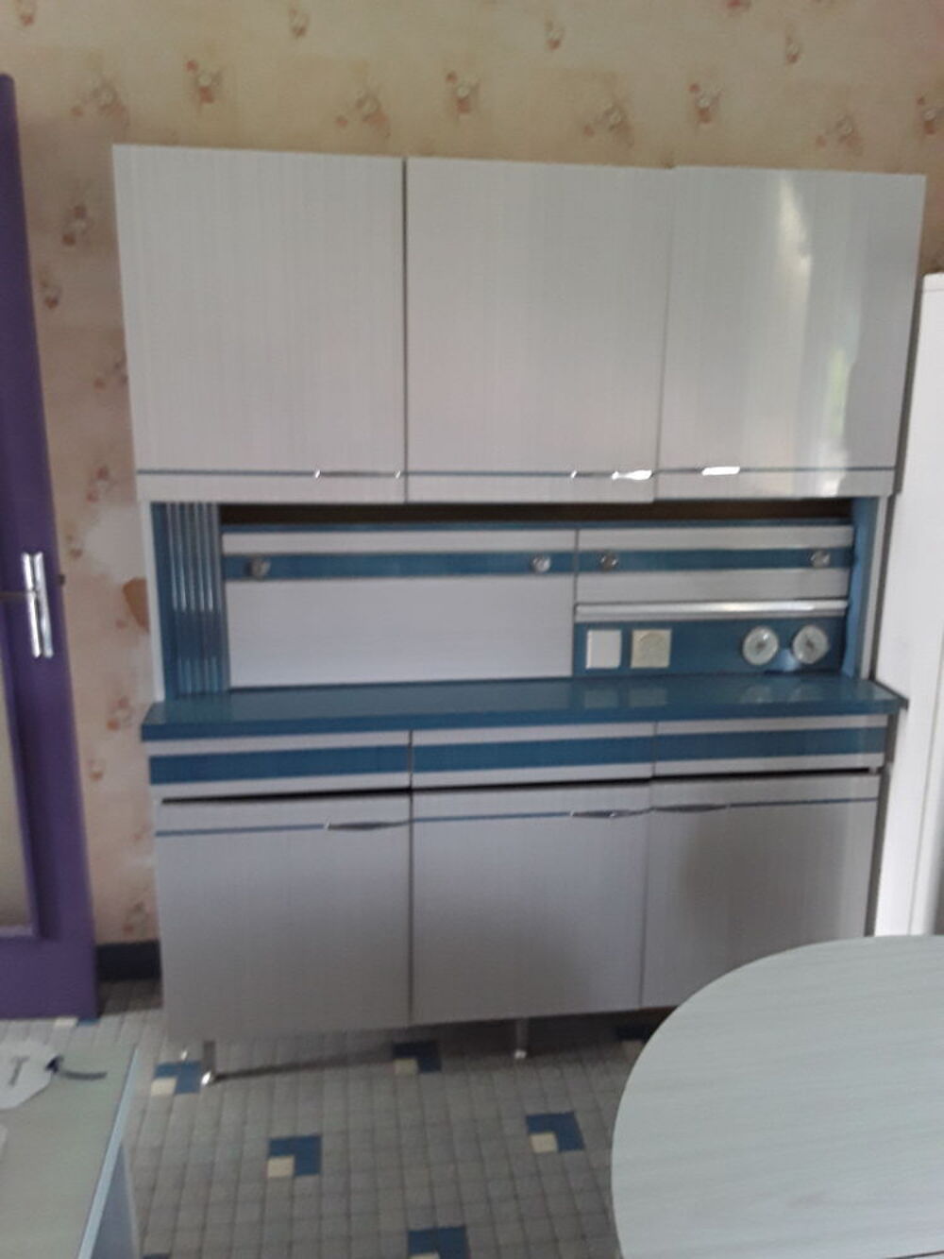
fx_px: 982
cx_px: 472
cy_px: 630
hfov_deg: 51.4
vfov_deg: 65.3
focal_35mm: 27
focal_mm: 2.91
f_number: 1.9
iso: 160
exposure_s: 1/17
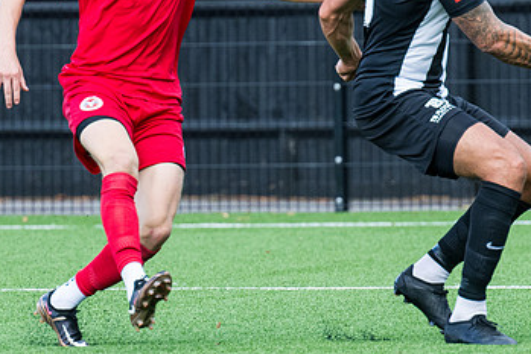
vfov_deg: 1.7
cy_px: 136
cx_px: 293
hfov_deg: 2.6
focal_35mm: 792
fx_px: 11686
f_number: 4.5
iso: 800
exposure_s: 1/1250
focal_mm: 240
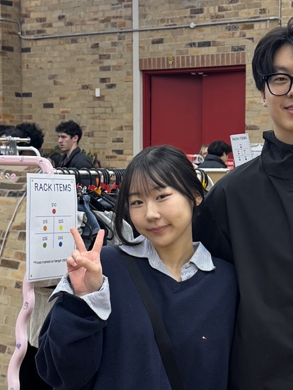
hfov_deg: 17.7
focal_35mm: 82
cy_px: 236
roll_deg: -0.7
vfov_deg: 23.8
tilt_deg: -4.3
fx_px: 925
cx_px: 262
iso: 125
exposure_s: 1/100
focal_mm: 6.76
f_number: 1.78
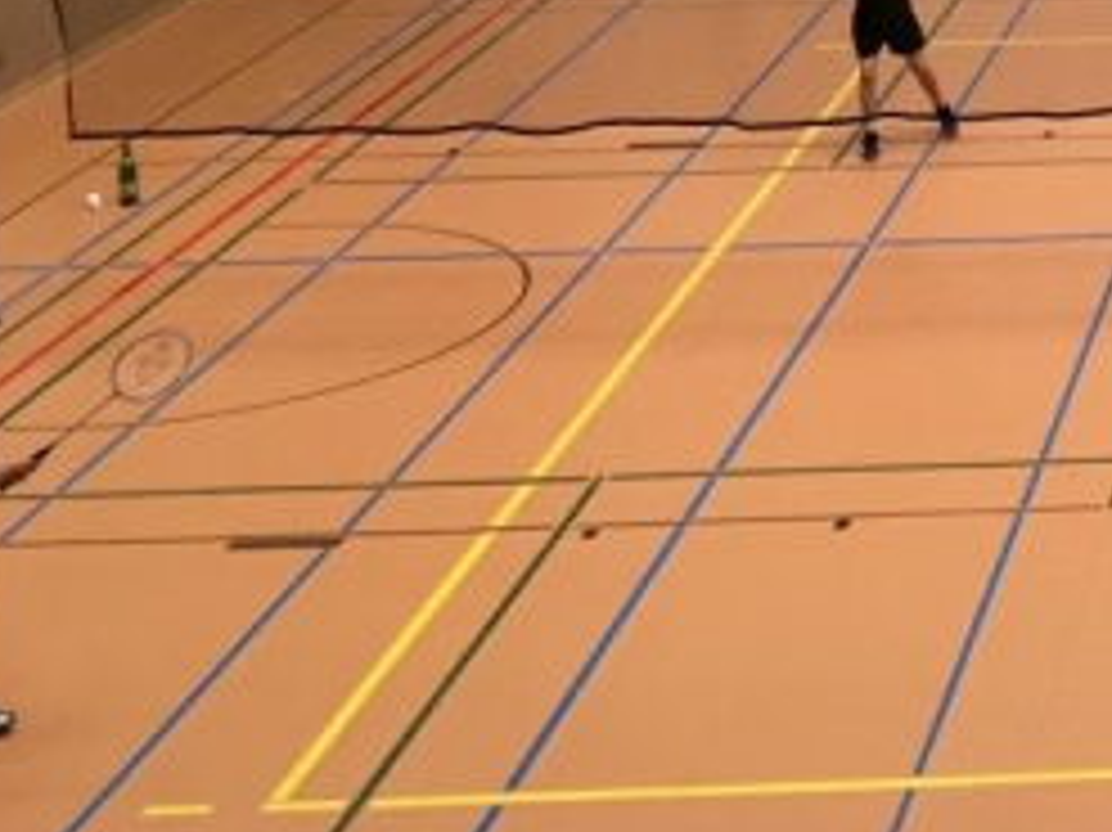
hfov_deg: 18.4
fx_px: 3018
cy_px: -436
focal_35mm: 94
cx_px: 1693
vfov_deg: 14.6
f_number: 2.2
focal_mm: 4.15
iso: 50
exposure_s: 1/33
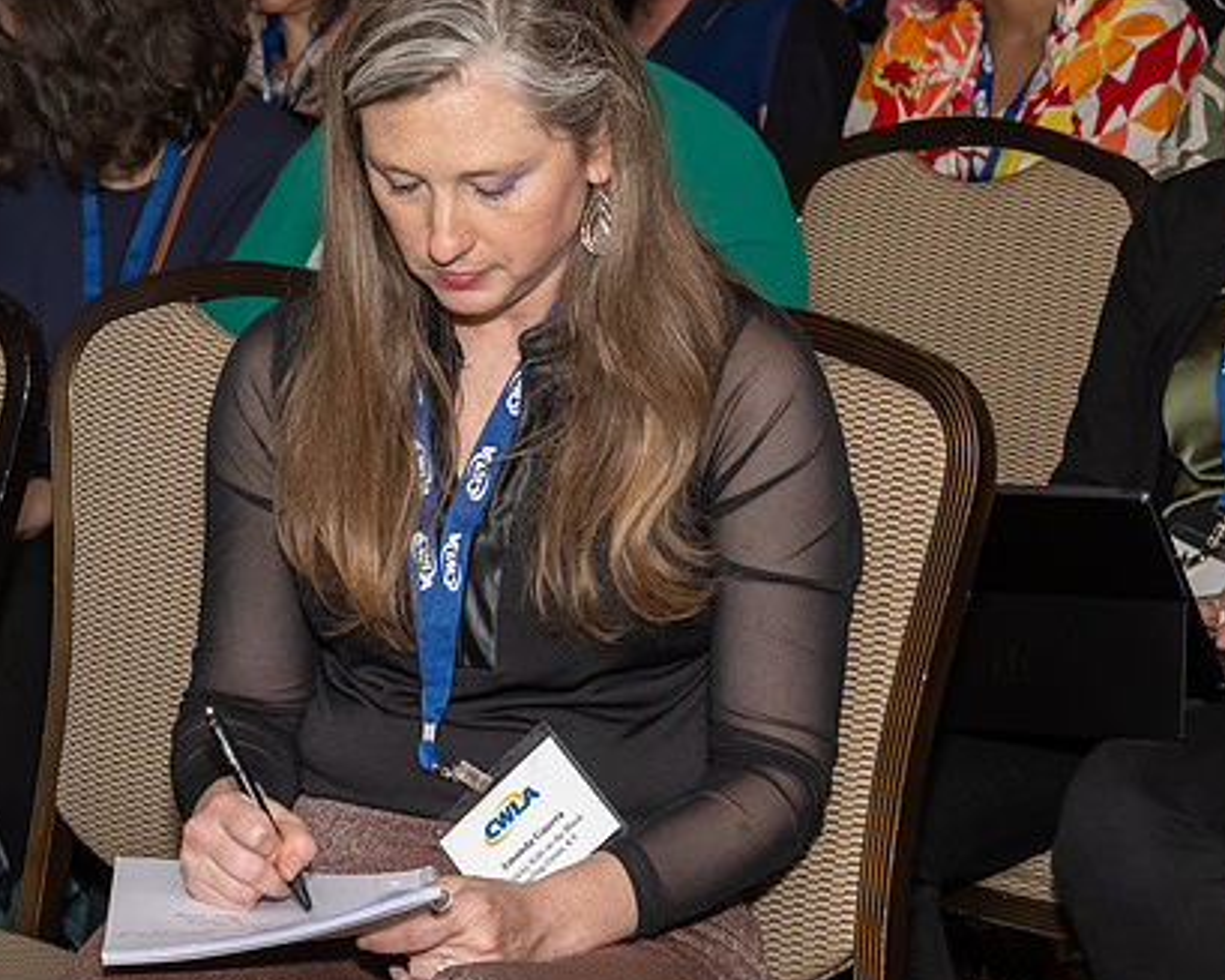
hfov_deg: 14.6
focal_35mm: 132
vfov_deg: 11.7
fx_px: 4785
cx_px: 564
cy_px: 427
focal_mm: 55
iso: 1000
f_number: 7.1
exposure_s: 1/250
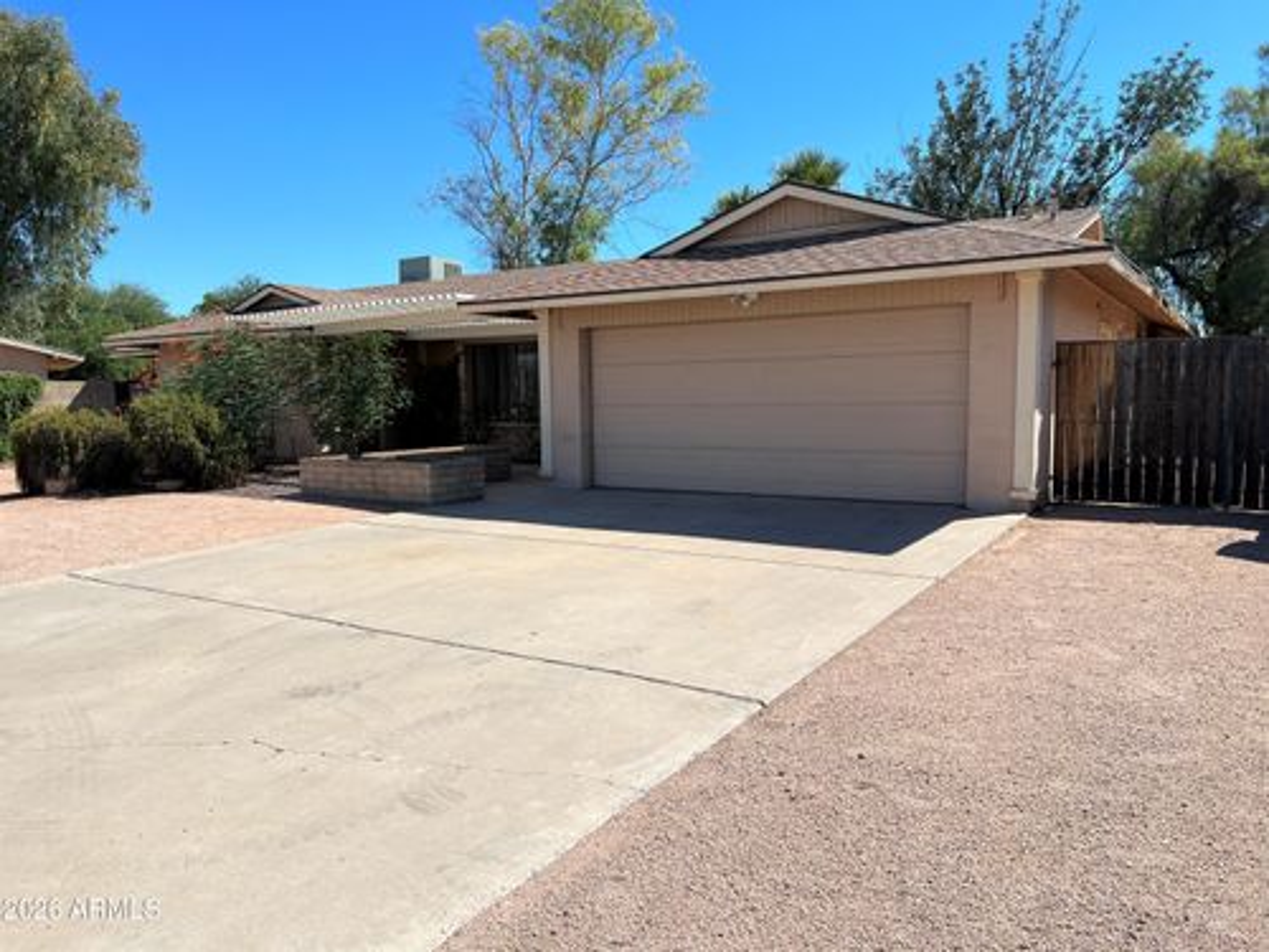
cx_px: 634
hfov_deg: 67.3
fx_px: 953
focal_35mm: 26
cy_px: 476
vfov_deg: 53.1
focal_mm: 5.7
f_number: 1.5
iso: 50
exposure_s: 1/4444
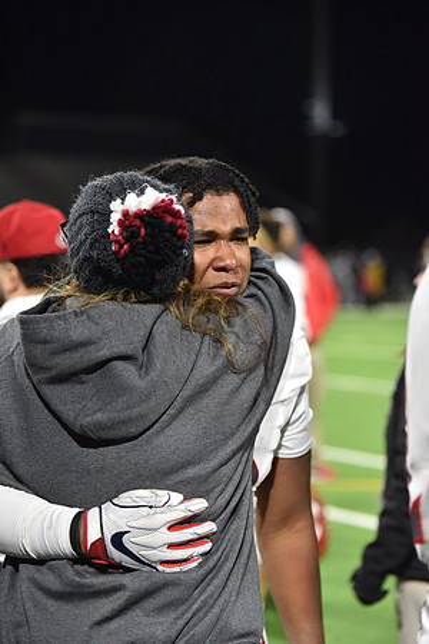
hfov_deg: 13.0
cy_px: 322
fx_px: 1877
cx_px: 214
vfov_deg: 19.5
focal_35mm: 105
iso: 5000
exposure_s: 1/640
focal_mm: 105
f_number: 2.8
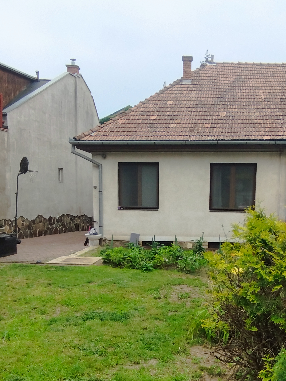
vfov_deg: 72.5
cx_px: 169
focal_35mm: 23
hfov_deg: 58.5
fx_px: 253
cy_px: 242
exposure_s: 1/310
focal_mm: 1.65
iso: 50
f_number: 2.2
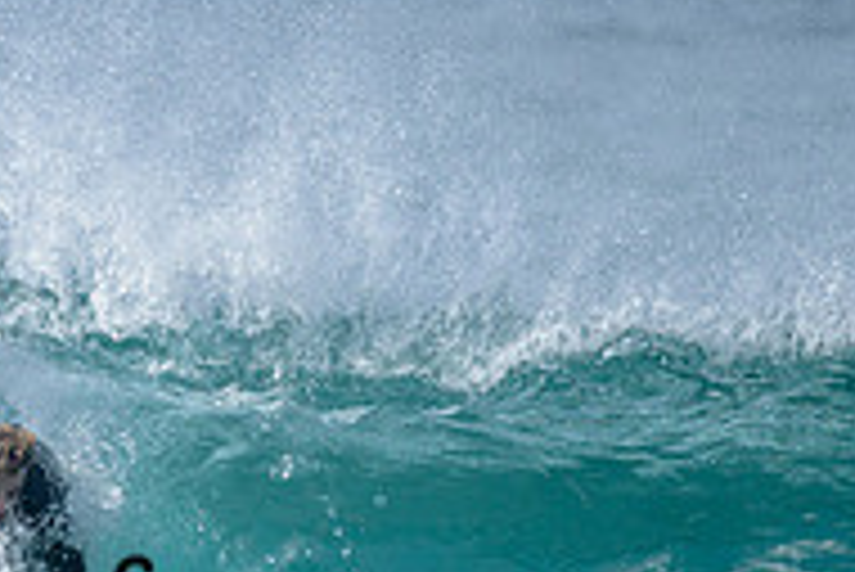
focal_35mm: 2442
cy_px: 588
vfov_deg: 0.6
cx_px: 86
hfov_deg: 0.8
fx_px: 58040
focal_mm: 800
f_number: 6.3
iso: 360
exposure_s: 1/2500
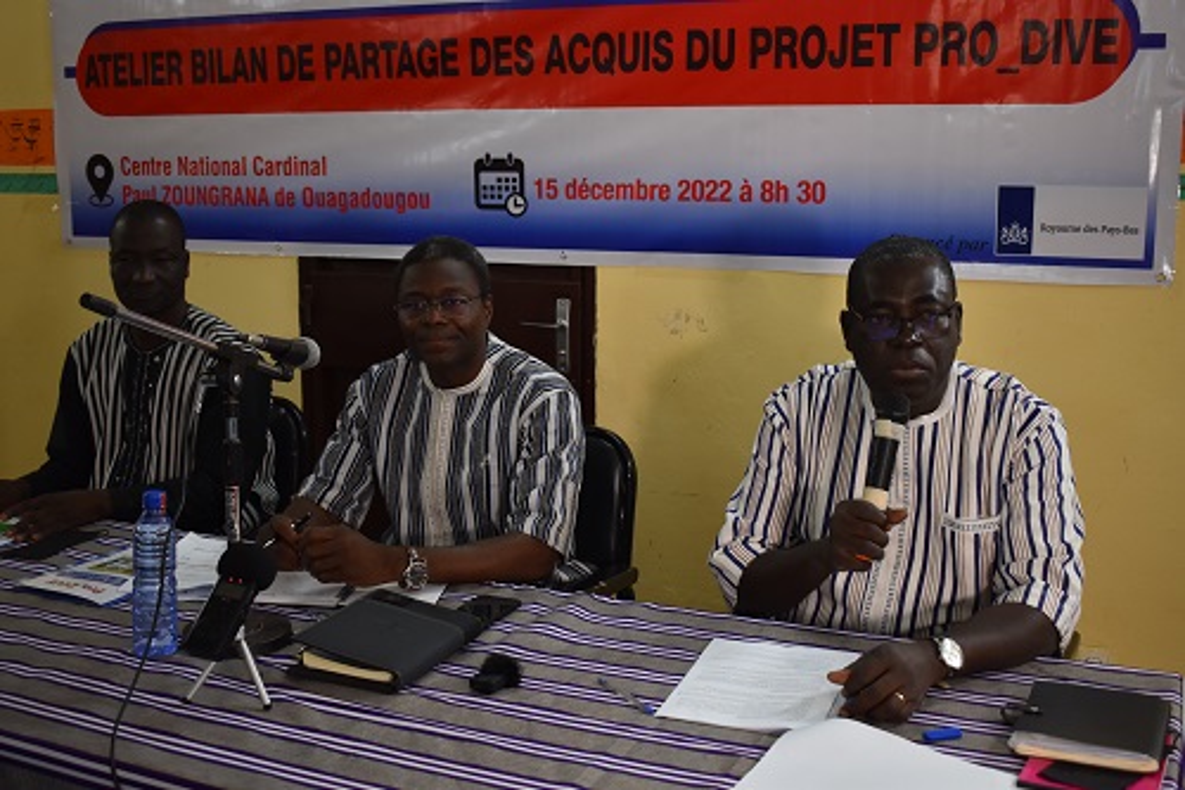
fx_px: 1333
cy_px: 395
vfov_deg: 33.0
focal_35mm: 40
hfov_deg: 47.9
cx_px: 592
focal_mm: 27
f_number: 4
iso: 640
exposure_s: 1/60
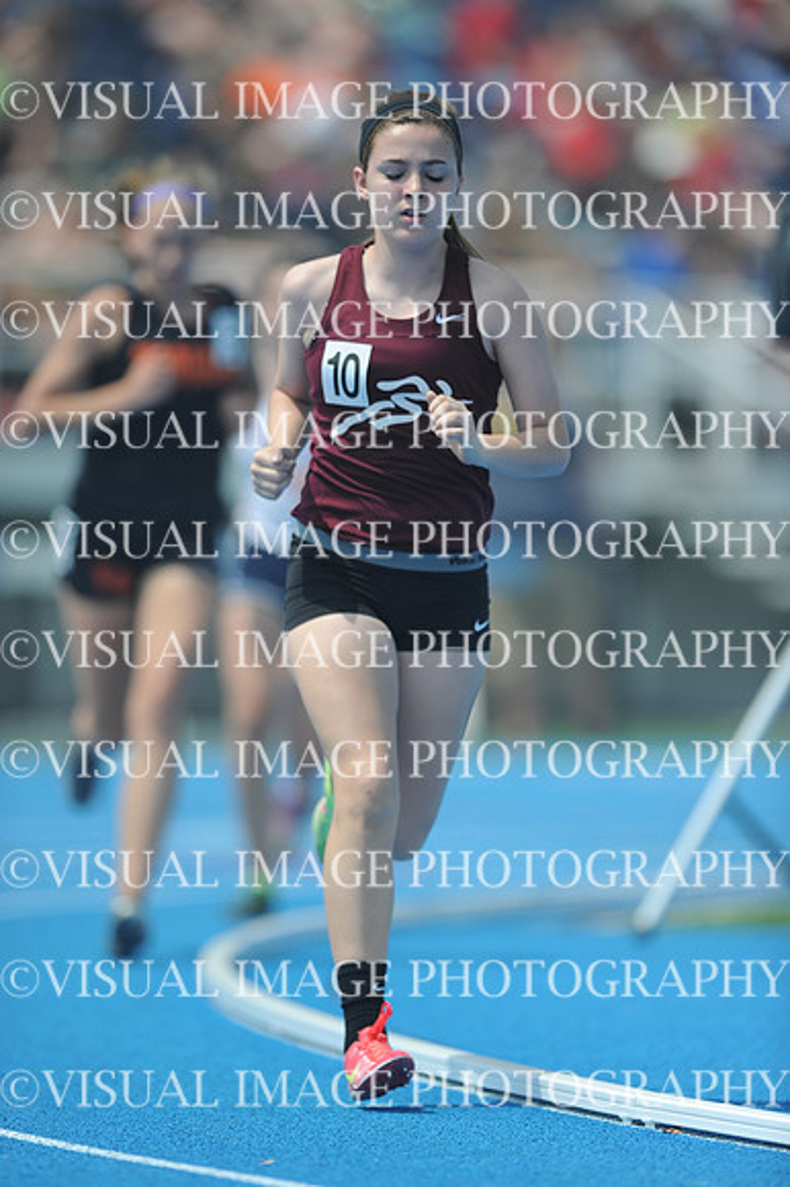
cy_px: 594
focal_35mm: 400
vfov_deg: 5.2
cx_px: 395
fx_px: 13181
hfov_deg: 3.4
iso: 200
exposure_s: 1/3200
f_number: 3.5
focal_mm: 400
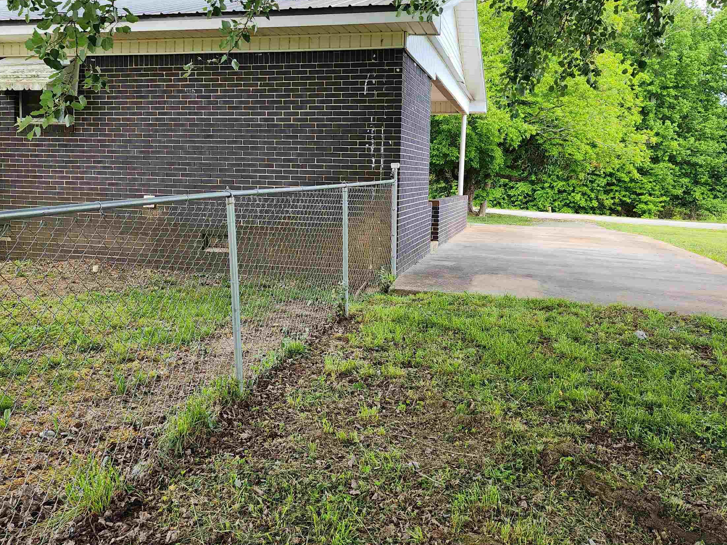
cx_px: 348
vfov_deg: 44.0
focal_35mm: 32
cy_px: 222
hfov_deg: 56.8
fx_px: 672
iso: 12
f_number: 1.8
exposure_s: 1/123
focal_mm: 6.4
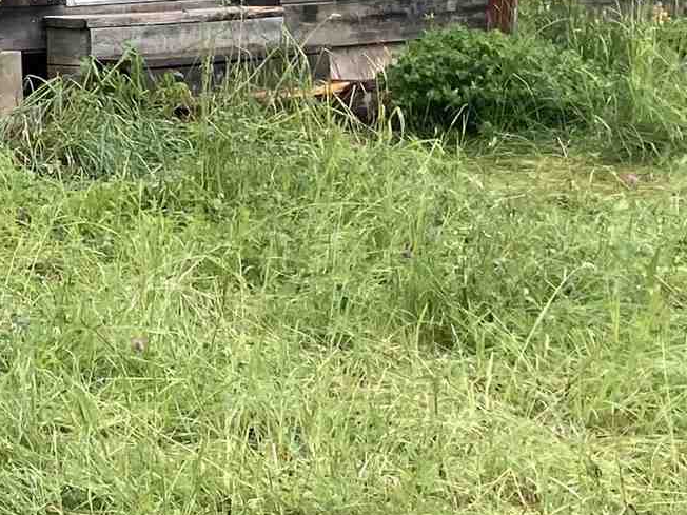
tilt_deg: +5.9
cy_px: -332
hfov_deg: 13.7
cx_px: -459
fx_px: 2620
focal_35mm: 132
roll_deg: +0.5
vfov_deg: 10.7
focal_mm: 3.99
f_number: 1.8
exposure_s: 1/695
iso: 20
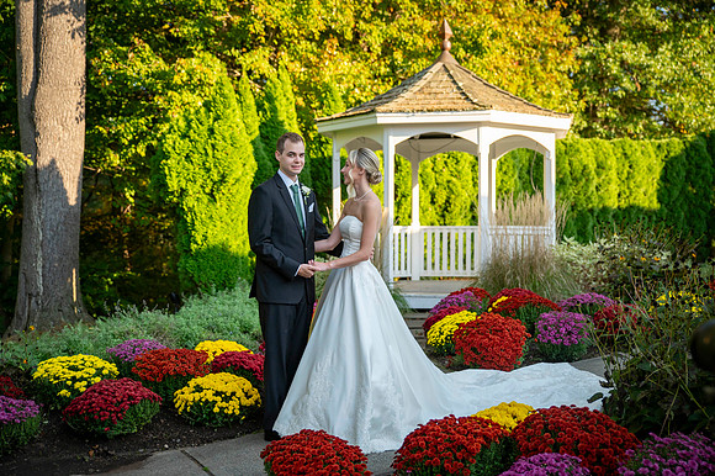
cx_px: 358
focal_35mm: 47
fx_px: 936
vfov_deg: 28.5
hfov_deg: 41.8
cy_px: 238
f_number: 2.8
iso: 800
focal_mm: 46
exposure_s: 1/2500
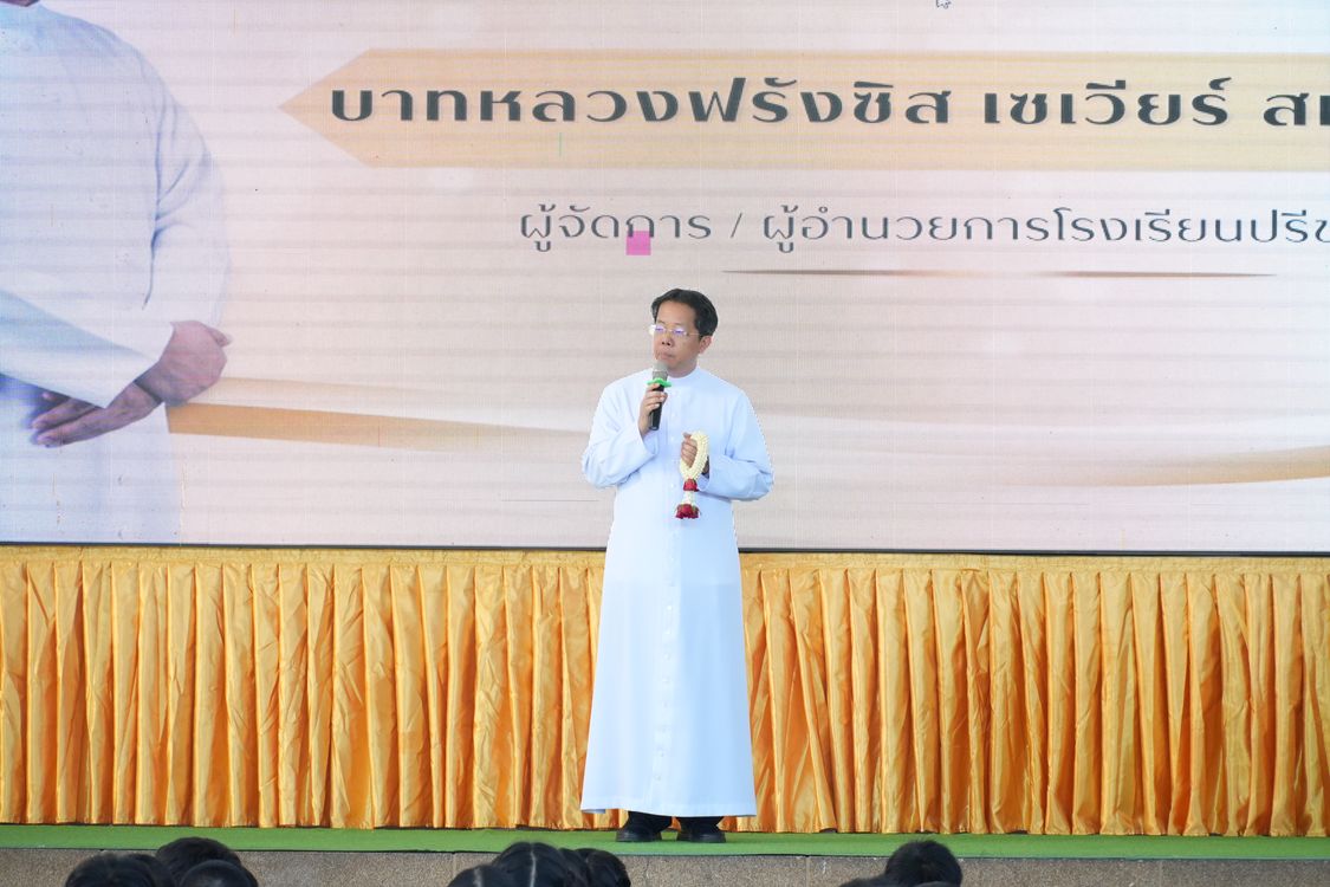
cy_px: 444
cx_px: 665
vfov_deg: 6.8
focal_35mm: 202
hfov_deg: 10.2
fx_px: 7481
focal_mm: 135
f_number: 5.6
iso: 1250
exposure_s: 1/125
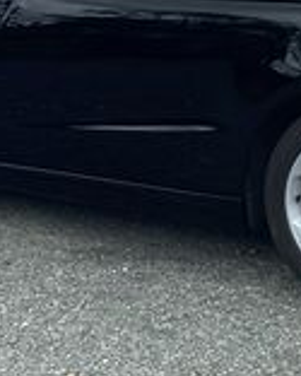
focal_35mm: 139
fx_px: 1546
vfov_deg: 13.7
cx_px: 129
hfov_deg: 11.1
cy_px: 12
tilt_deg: -9.9
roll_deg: -3.2
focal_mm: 4.25
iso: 32
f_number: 1.8
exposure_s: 1/1727
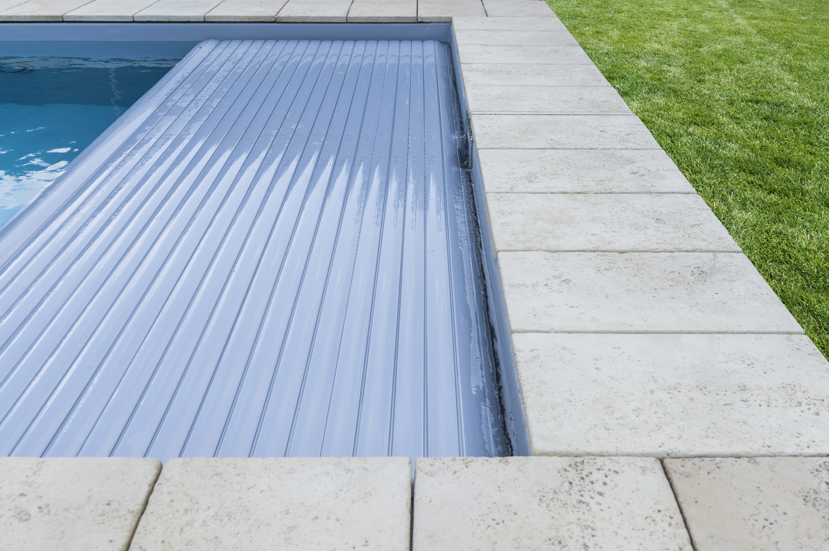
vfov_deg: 35.0
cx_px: 414
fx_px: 874
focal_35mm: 38
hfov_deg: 50.7
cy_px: 276
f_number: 10
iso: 400
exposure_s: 1/160
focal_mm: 38
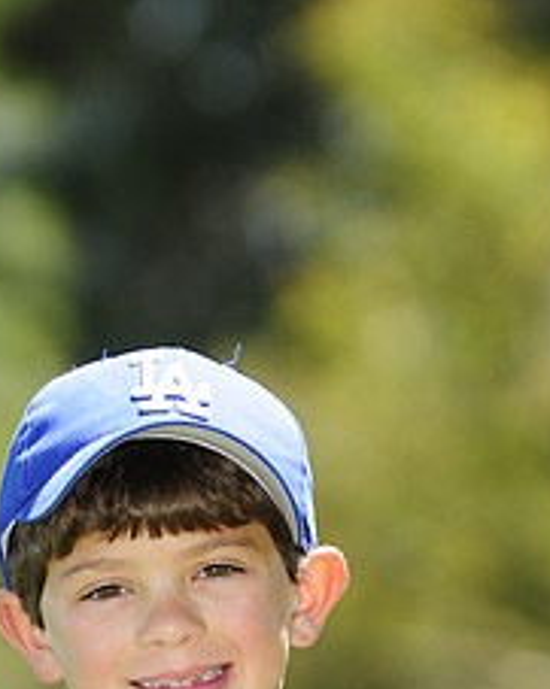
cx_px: 102
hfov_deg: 3.1
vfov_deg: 3.8
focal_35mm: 504
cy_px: 850
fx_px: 10276
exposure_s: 1/800
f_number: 4
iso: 200
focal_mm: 140
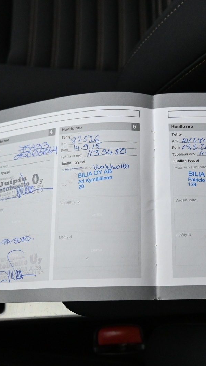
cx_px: 158
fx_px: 450
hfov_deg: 25.4
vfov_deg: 44.2
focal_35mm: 46
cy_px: 184
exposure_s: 1/30
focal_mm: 19.5
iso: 3200
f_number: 3.8
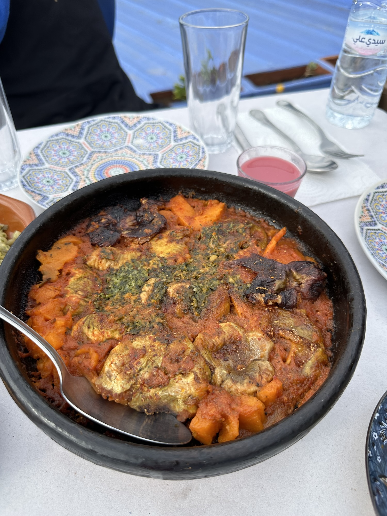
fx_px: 358
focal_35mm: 24
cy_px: 258
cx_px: 194
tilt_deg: -48.0
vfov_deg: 71.6
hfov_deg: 56.8
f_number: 1.78
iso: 80
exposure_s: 1/2070
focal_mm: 6.86
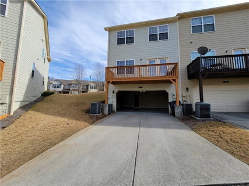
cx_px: 124
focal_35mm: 13
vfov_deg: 89.9
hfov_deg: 106.2
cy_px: 93
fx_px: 93
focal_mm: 2.2
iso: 64
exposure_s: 1/1342
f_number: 2.2
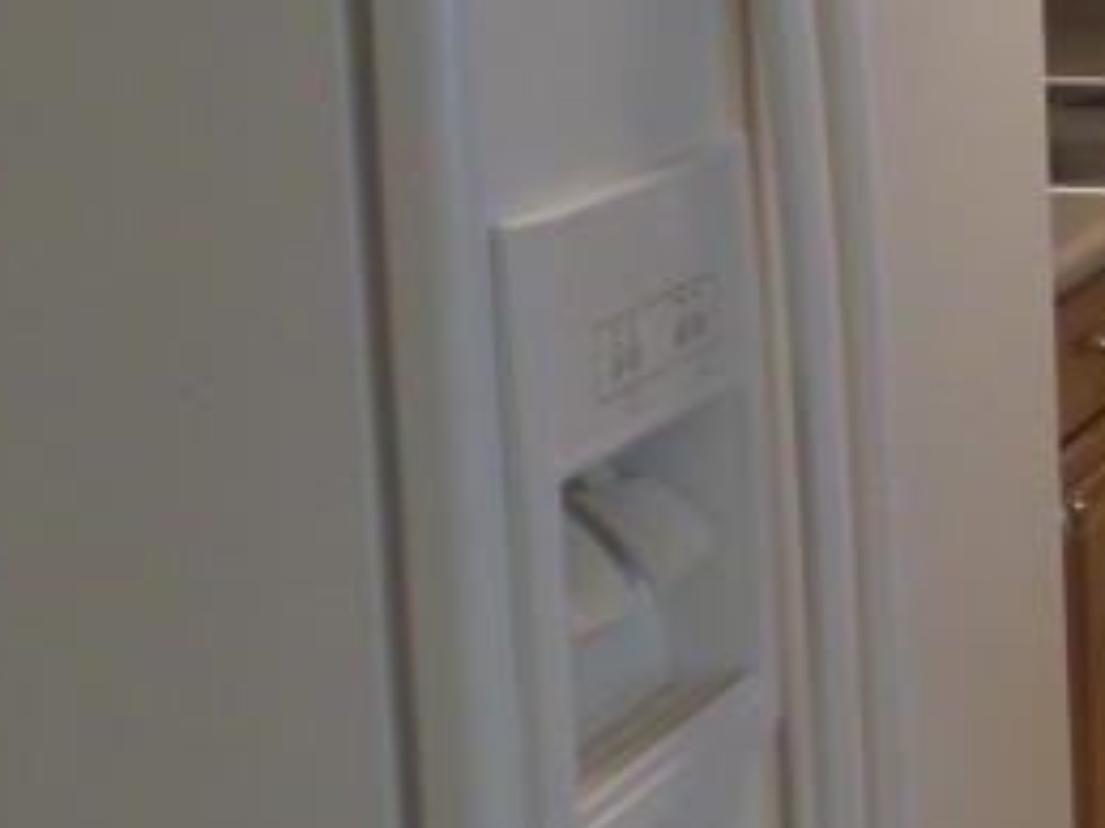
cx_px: 1579
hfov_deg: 19.3
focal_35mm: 91
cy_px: -34
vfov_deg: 15.9
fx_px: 2904
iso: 200
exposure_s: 1/30
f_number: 2.8
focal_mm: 4.1
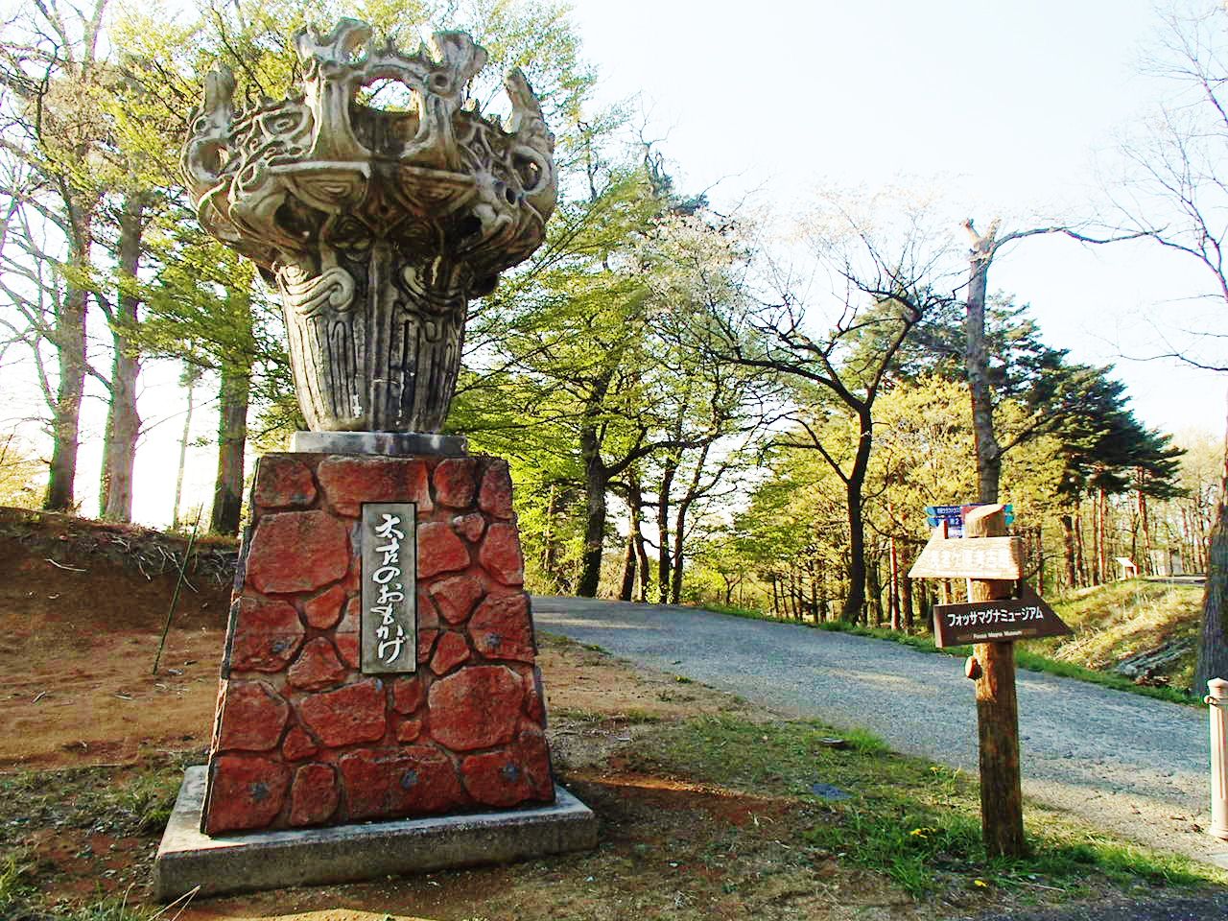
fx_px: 993
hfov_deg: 63.4
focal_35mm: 28
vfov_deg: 49.7
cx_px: 614
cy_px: 460
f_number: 3.9
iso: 100
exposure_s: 1/500
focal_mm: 5
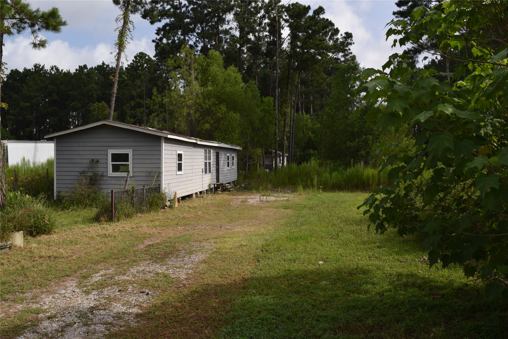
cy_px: 170
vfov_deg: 41.7
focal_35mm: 32
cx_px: 254
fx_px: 444
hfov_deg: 59.5
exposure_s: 1/320
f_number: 9
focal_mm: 21
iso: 200
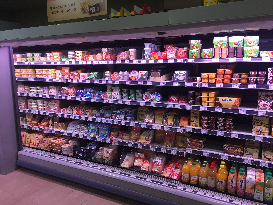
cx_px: 136
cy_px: 102
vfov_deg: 48.2
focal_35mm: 29
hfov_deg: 61.7
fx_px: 229
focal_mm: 4.15
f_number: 2.2
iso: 64
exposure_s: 1/33
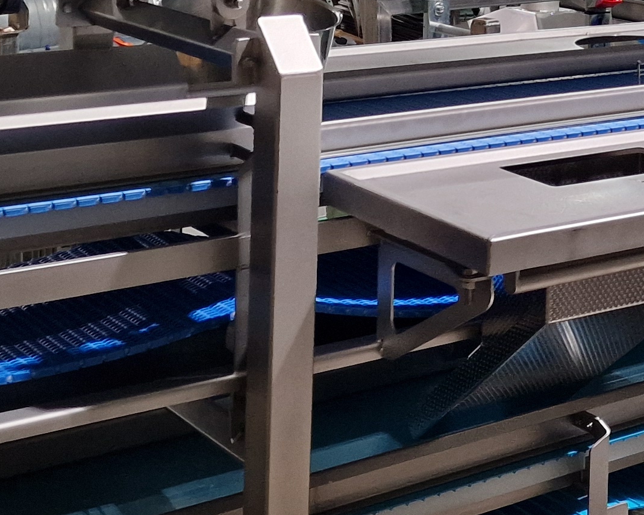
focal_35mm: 84
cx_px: 574
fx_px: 1601
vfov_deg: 17.7
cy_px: -43
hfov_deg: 22.2
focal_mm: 6.4
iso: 640
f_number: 1.8
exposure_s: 1/33
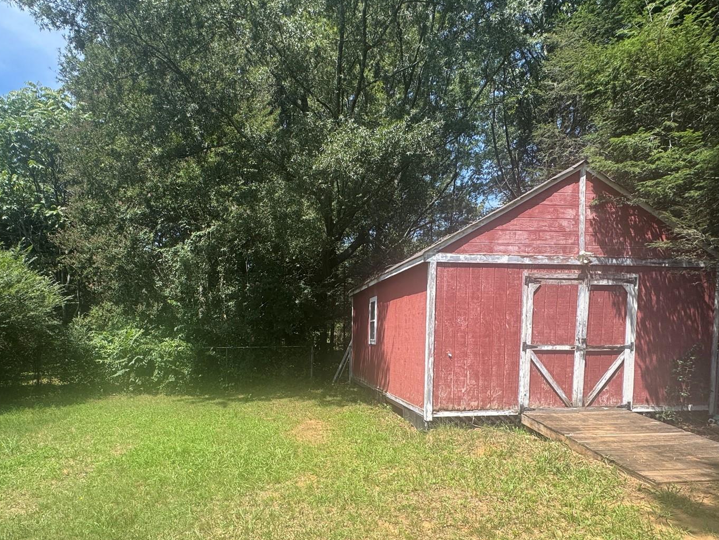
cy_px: 351
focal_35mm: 21
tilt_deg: -1.6
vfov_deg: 62.2
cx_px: 321
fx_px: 436
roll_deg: -0.6
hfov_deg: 78.7
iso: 50
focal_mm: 2.22
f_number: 2.2
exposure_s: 1/821
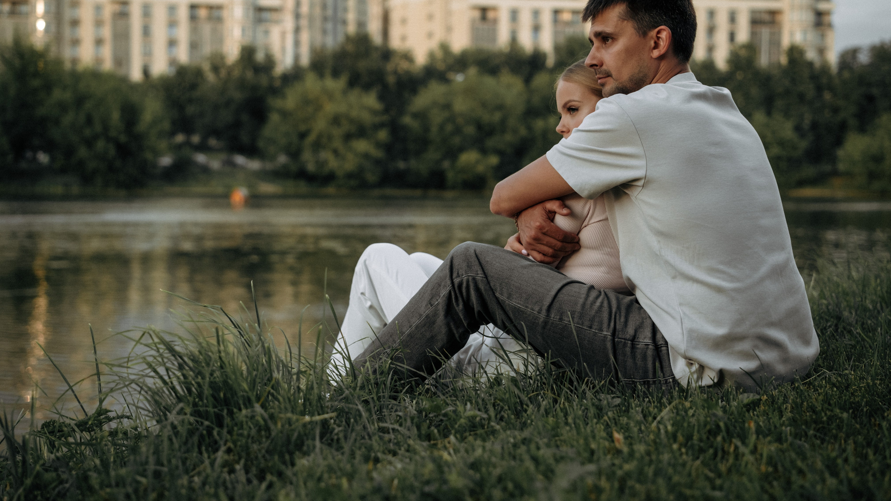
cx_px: 441
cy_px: 224
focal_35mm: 53
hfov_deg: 39.2
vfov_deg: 22.6
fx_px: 1252
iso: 500
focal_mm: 33
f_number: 2
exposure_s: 1/1600
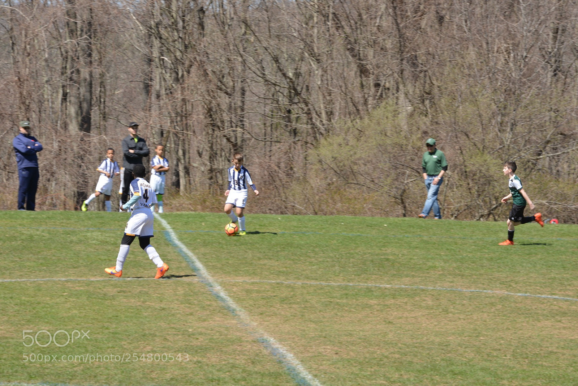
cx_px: 289
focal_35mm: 160
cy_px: 193
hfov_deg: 12.8
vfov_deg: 8.6
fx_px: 2569
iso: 500
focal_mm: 160
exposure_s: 1/100
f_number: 22
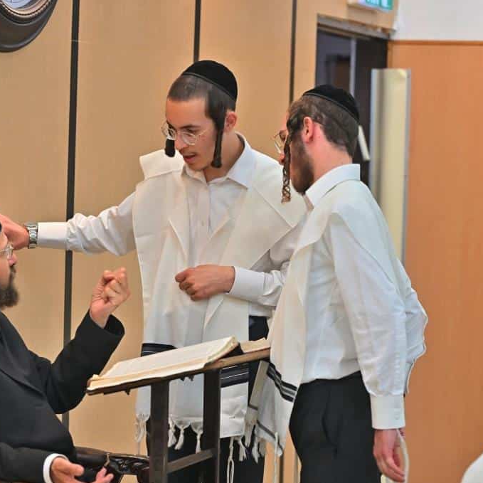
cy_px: 242
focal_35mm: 132
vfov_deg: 13.2
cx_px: 161
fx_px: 2084
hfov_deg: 13.2
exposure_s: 1/200
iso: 640
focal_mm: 103
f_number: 4
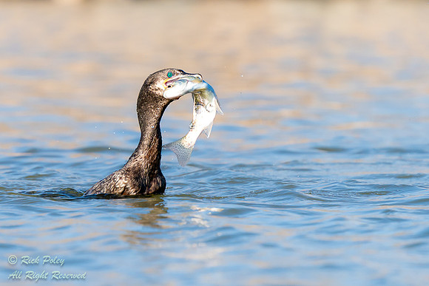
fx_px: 12884
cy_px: 153
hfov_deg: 1.9
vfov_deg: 1.3
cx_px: 146
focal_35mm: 1081
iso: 1250
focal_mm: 600
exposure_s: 1/2500
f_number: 7.1
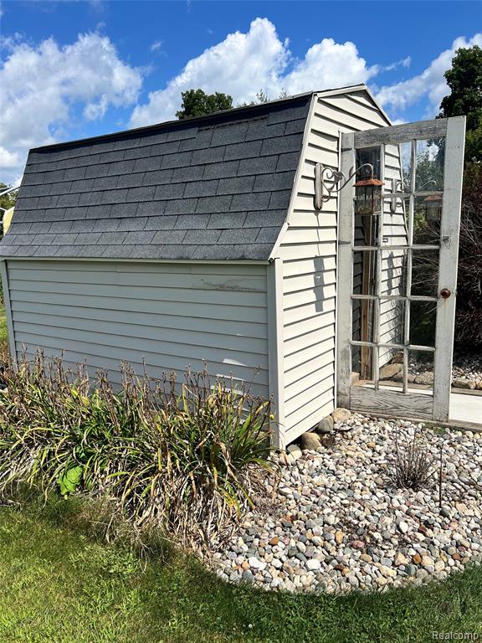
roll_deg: +3.0
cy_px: 322
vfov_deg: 67.3
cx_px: 241
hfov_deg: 53.1
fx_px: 483
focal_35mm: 26
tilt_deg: -9.5
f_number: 1.5
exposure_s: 1/6211
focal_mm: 5.7
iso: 50
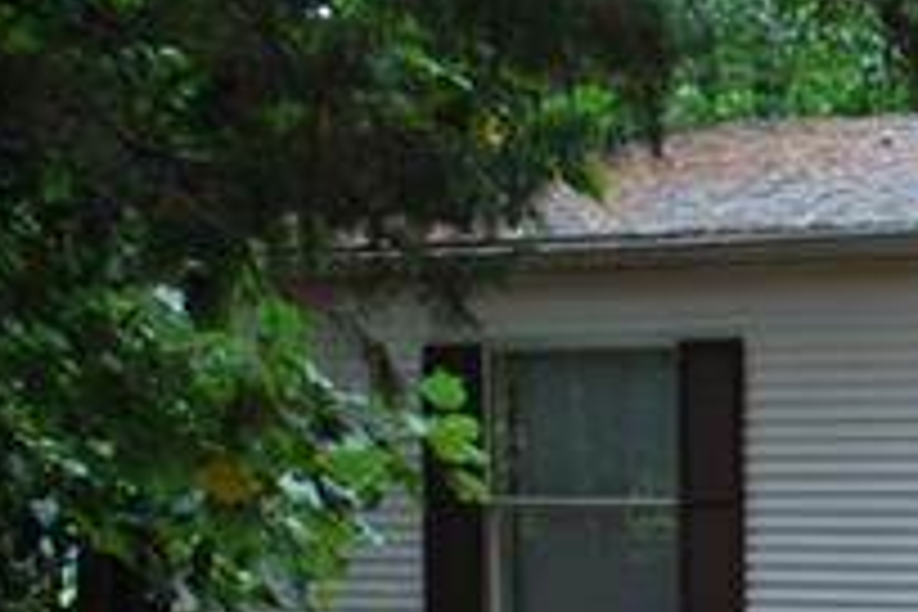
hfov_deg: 11.6
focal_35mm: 151
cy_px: 657
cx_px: 2061
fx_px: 3850
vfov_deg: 9.0
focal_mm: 20
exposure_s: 1/100
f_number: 5
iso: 200
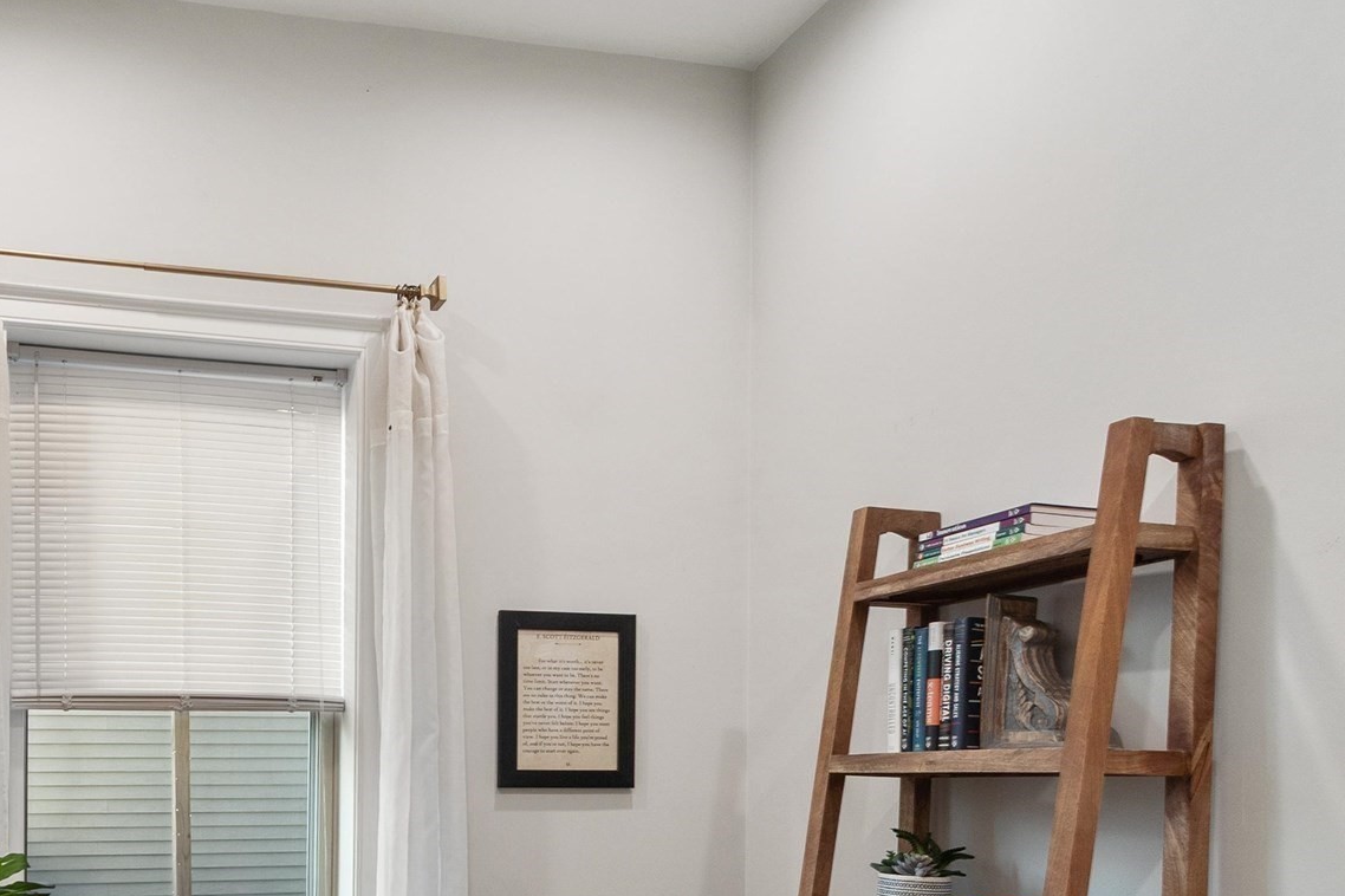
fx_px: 1008
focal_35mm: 27
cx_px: 277
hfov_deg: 62.0
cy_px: 749
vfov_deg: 44.9
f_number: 8
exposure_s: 1/1.67
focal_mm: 10
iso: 320
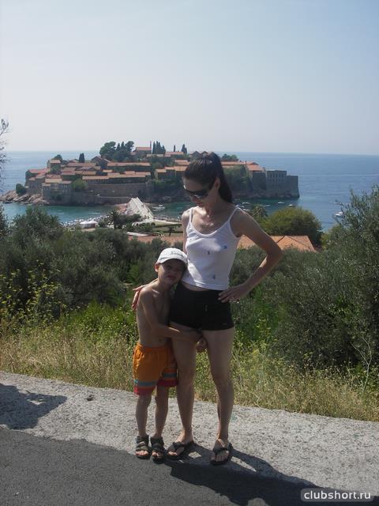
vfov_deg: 49.0
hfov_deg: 37.7
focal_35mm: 38
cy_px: 253
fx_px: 555
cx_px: 190
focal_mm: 6.3
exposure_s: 1/250
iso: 50
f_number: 6.6
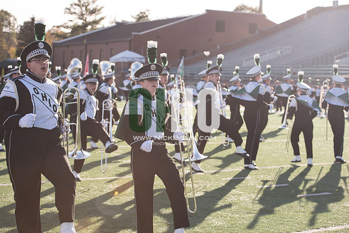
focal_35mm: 70
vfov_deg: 19.5
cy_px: 116
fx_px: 679
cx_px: 174
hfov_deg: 28.8
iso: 320
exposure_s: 1/800
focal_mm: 70
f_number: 5
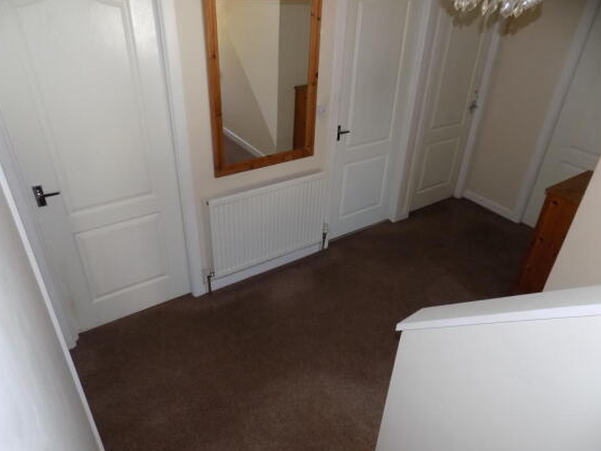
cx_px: 307
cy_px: 226
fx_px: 417
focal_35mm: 24
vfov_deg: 56.8
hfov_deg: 71.6
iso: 200
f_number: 3.1
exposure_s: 1/30
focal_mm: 4
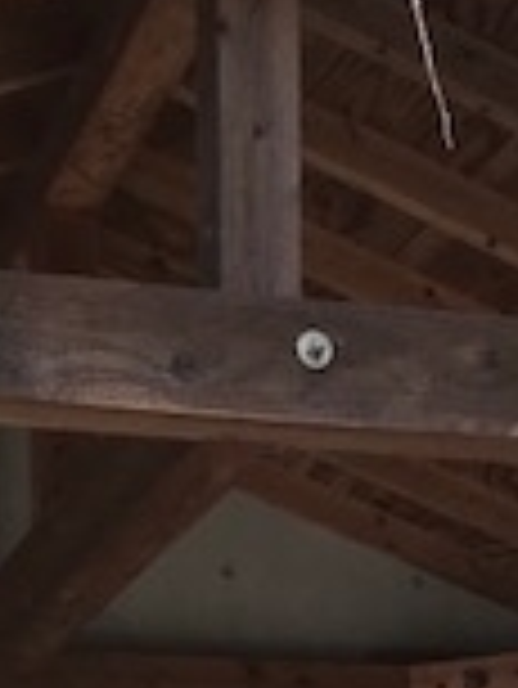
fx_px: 2331
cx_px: 176
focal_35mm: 117
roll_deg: -0.3
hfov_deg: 12.7
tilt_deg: -0.7
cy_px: 1273
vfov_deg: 14.6
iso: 20
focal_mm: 3.99
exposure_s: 1/439
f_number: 1.8
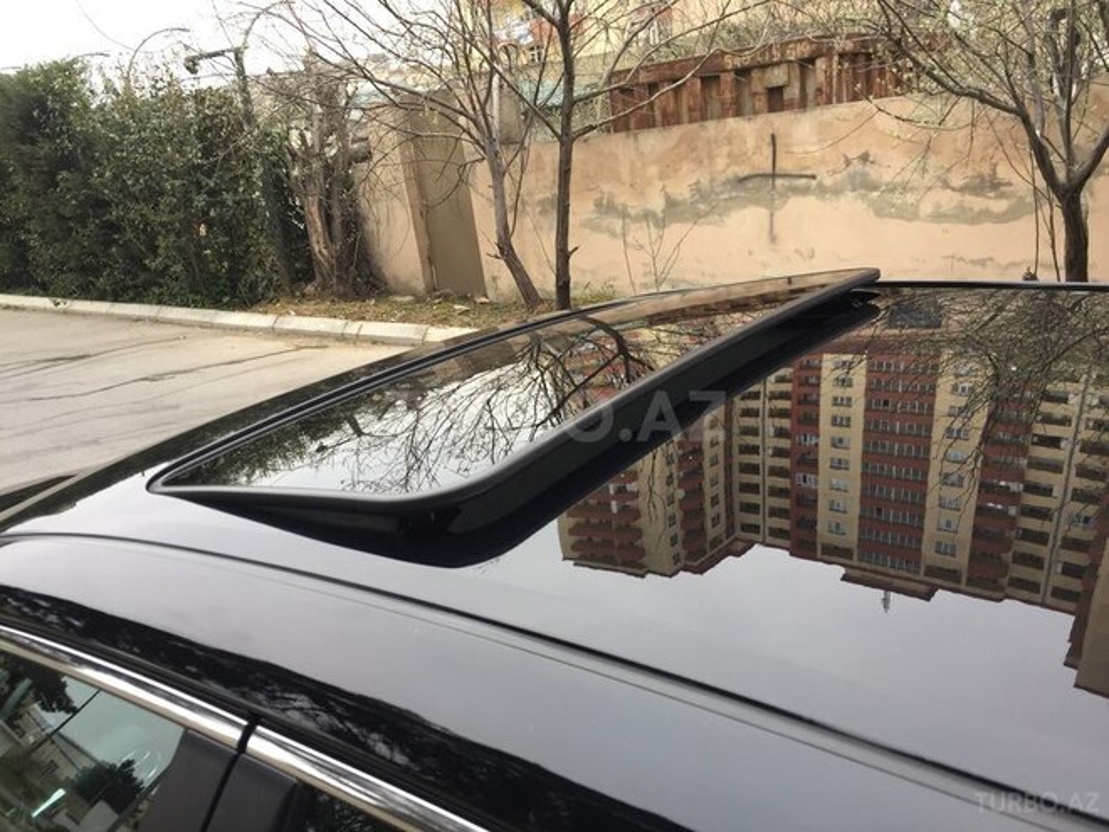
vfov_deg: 48.2
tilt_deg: -17.9
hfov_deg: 61.7
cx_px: 554
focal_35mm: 29
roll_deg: +7.7
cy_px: 416
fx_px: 929
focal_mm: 4.15
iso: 32
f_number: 2.2
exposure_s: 1/50
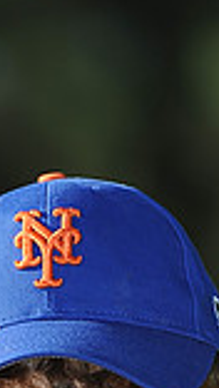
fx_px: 8004
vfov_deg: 2.8
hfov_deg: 1.6
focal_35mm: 777
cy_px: 649
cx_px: 30
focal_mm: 200
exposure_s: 1/1000
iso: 200
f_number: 4
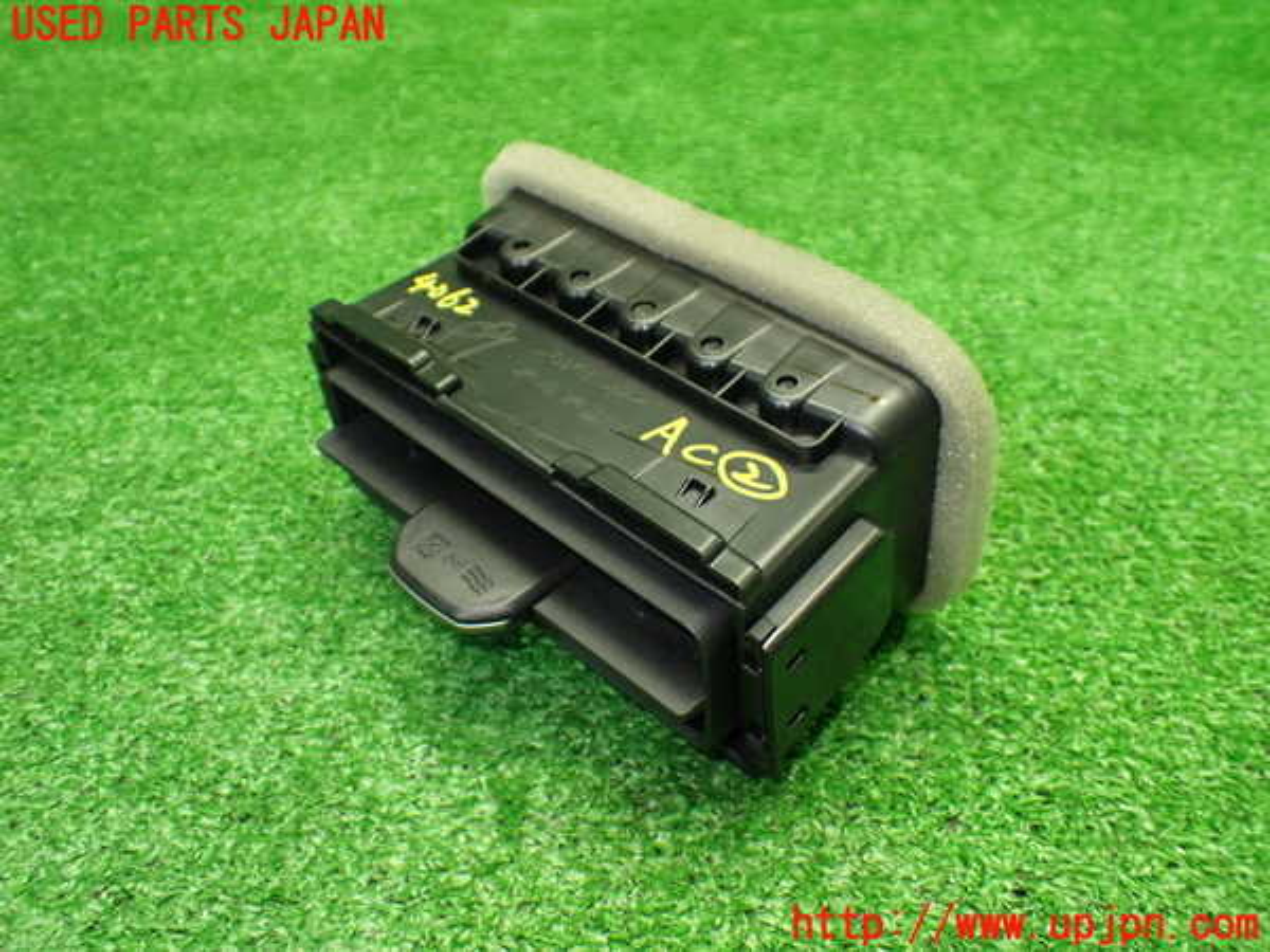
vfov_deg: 44.2
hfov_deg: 56.8
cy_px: 476
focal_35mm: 32
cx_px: 635
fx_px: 1174
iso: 800
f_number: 2.4
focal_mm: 5.79
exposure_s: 1/100
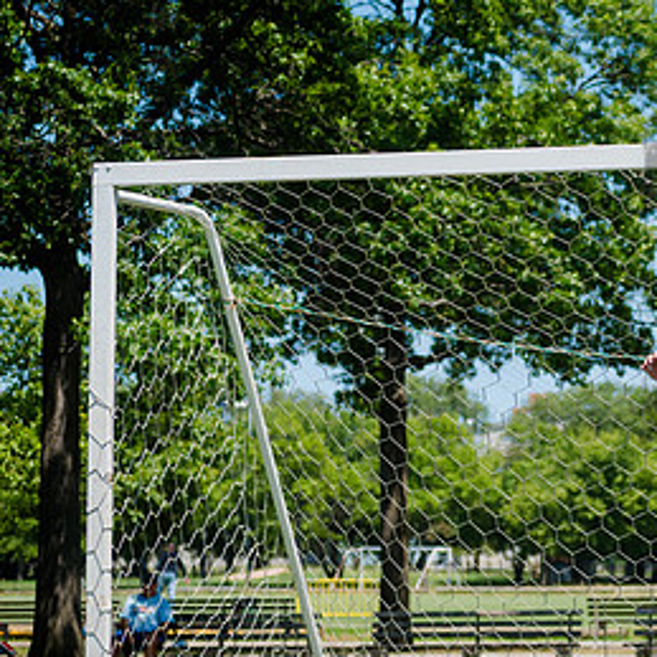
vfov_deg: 11.3
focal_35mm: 154
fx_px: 3307
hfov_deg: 11.2
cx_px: 652
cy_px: 400
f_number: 4
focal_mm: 80
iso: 200
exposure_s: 1/1600
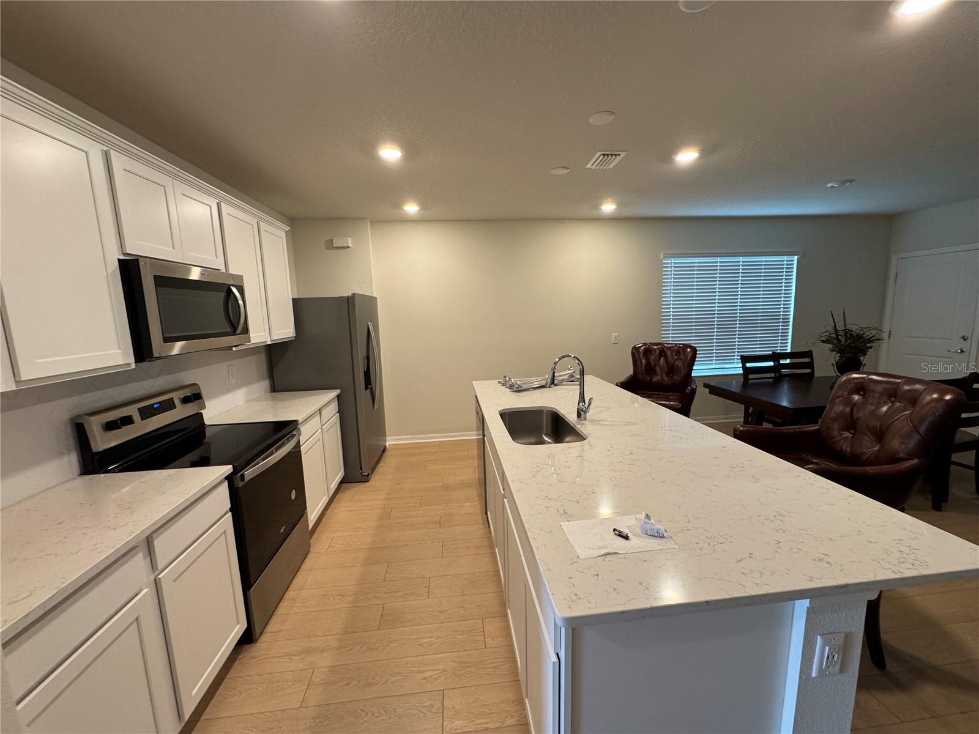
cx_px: 490
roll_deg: +2.0
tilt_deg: -7.7
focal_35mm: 14
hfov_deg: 102.1
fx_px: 396
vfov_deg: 85.7
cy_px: 367
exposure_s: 1/120
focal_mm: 2.22
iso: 250
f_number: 2.2
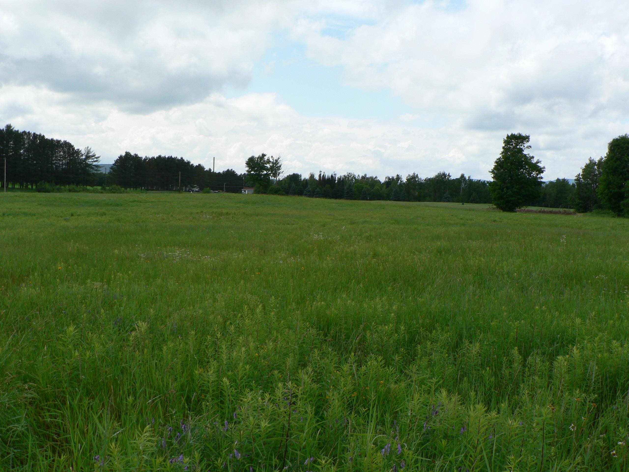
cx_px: 314
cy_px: 236
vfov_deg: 39.7
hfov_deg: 51.4
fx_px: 654
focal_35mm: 36
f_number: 4.5
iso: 80
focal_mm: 6
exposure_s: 1/400
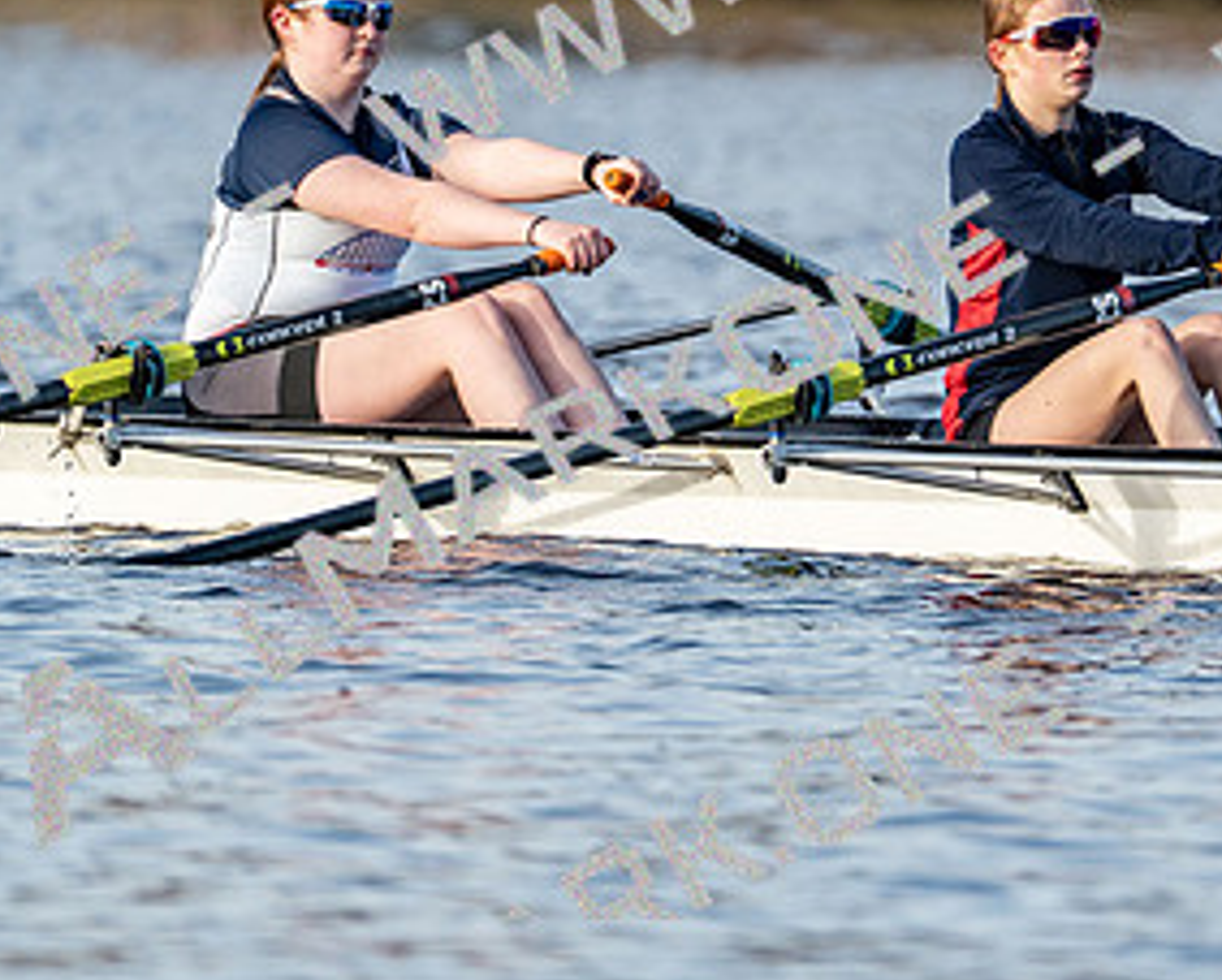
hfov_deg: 1.7
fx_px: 41743
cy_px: 179
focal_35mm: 1153
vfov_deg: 1.3
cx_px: 898
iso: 1000
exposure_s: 1/2000
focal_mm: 600
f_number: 6.3
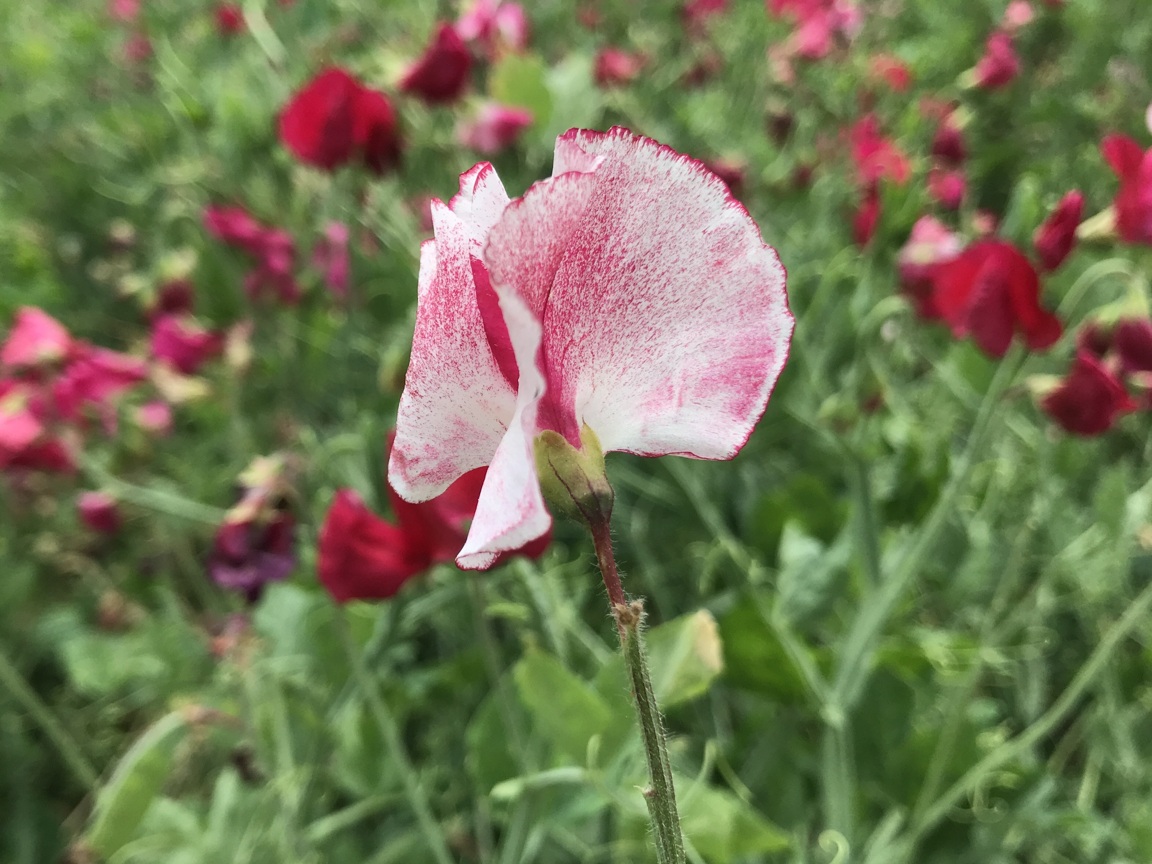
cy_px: 451
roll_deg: -3.9
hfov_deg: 51.1
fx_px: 1198
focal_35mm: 36
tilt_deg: -29.8
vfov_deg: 39.6
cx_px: 478
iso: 20
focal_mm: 3.99
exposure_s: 1/1277
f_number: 1.8
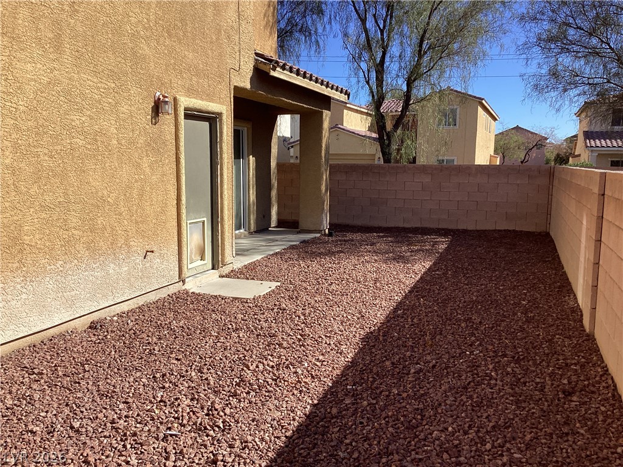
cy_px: 234
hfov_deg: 58.4
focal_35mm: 31
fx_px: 558
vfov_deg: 45.4
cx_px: 312
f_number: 2.4
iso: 25
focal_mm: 3.3
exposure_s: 1/1274
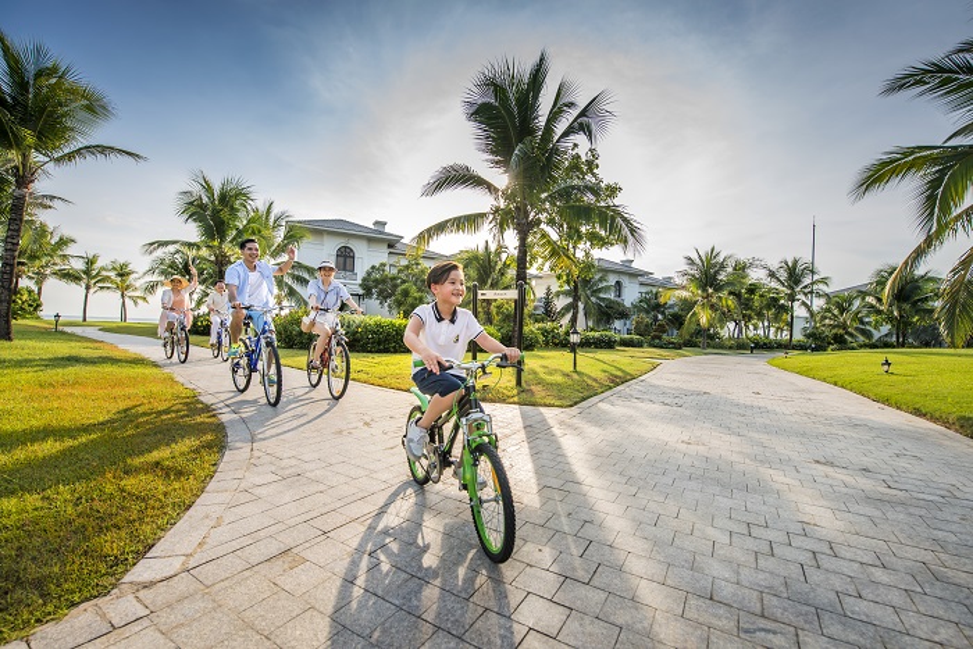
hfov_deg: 100.4
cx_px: 486
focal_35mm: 15
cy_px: 324
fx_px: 405
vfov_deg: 77.4
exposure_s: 1/250
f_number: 5.6
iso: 100
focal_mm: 15
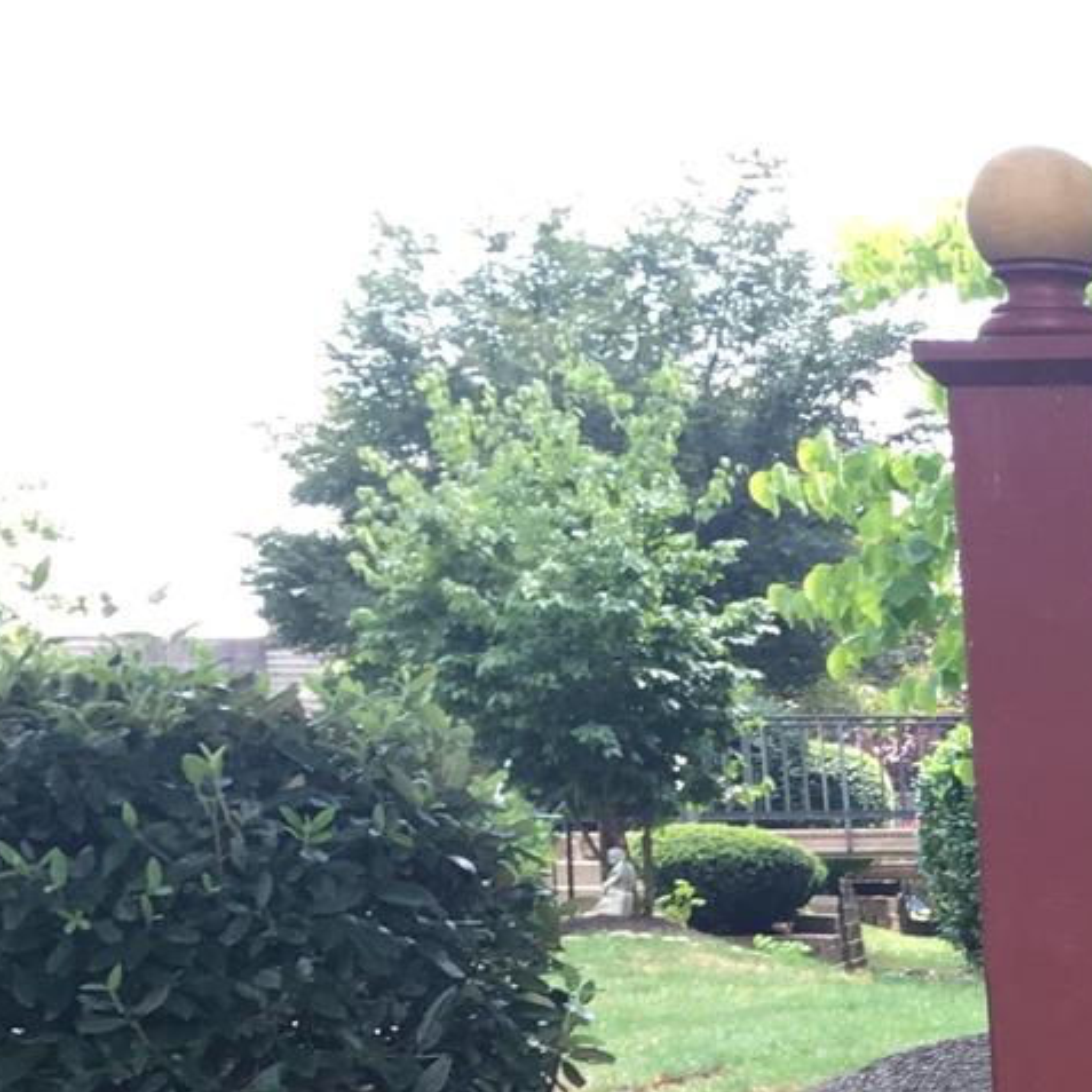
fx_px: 3926
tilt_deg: -8.2
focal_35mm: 110
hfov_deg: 13.6
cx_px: 2145
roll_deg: +0.3
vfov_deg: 15.0
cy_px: 1497
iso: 32
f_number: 2.2
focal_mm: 4.15
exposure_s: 1/120
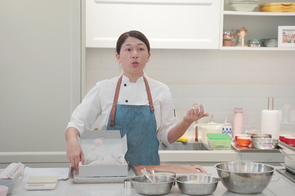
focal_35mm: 75
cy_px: 98
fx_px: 615
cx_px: 148
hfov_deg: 27.0
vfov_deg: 18.2
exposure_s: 1/160
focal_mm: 75
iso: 1250
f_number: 4
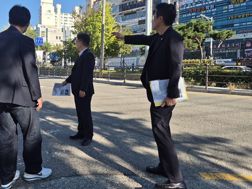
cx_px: 94
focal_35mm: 32
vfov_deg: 44.0
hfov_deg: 56.1
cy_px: 78
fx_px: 233
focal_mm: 5.4
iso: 25
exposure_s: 1/1112
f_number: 1.8
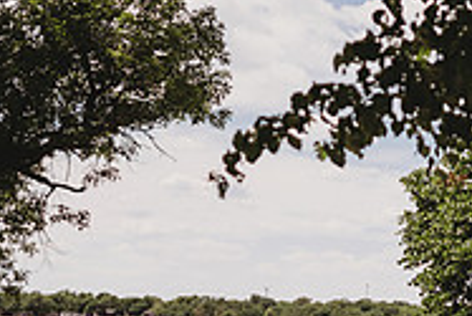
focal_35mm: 81
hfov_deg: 24.5
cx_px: 402
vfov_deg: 16.6
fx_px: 1063
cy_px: 305
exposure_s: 1/4000
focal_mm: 24
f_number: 2.2
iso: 100
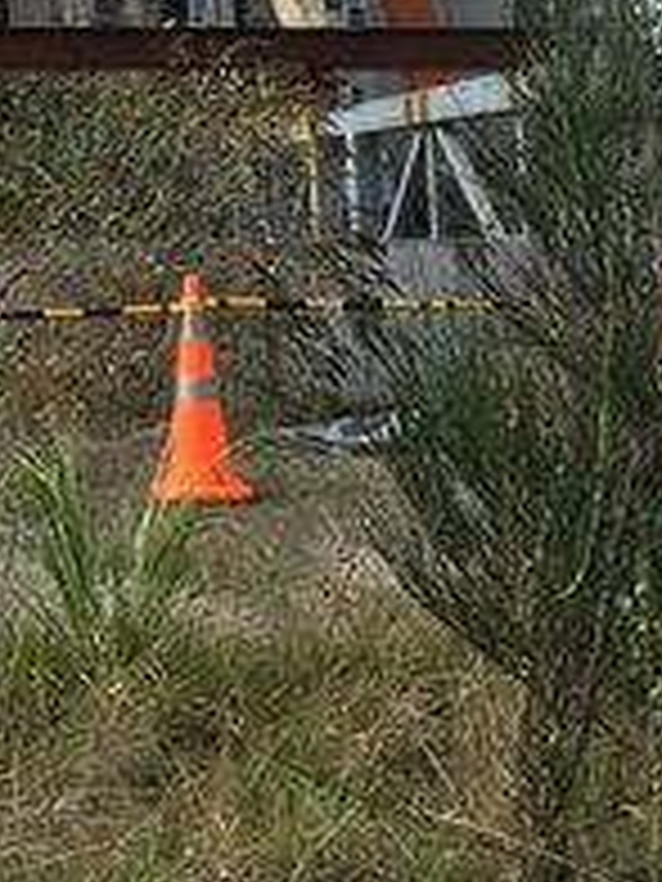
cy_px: -133
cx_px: -41
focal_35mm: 79
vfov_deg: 23.0
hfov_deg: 18.1
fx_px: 2014
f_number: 2.2
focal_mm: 4.15
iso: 25
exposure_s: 1/950
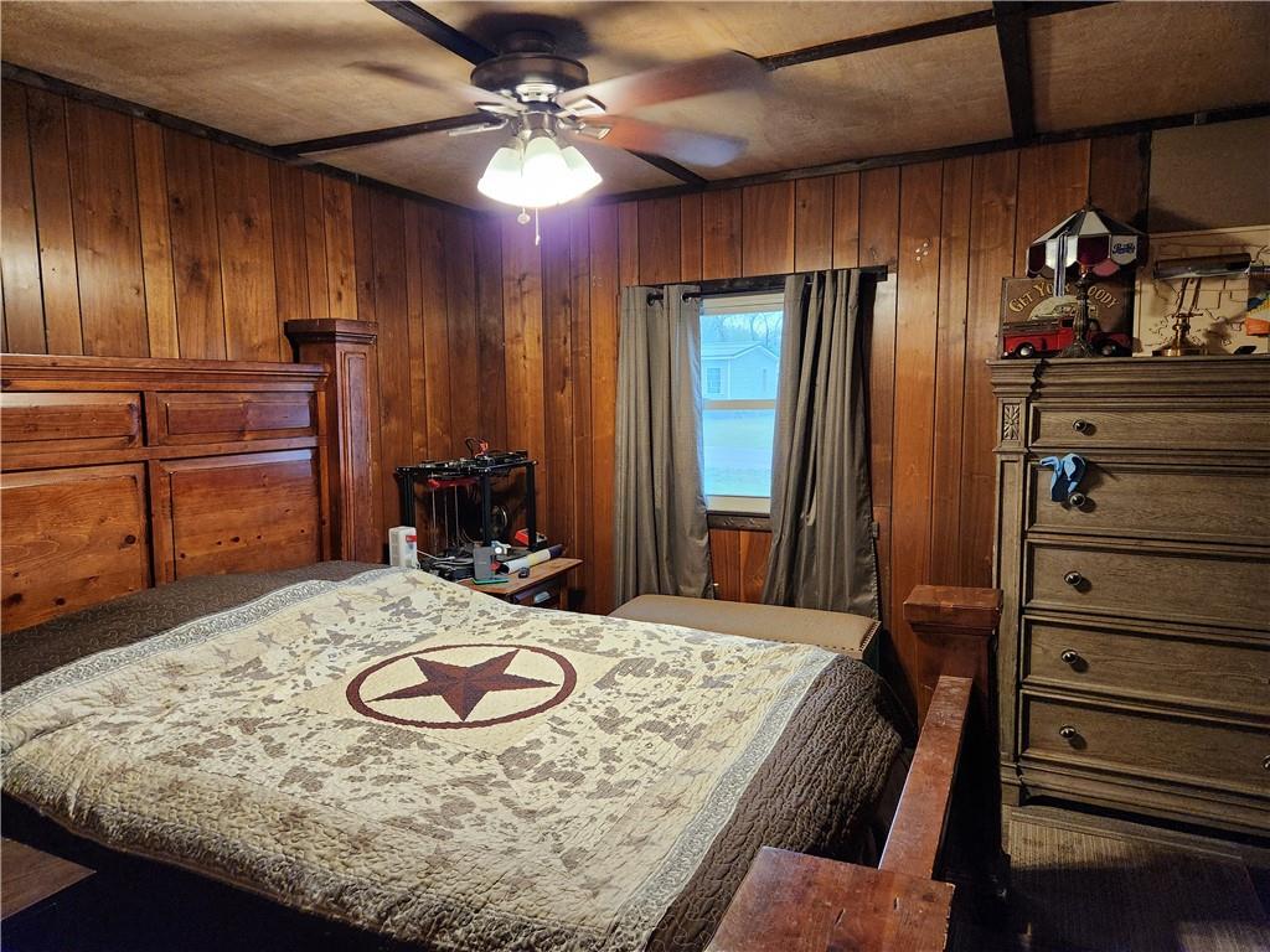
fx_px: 844
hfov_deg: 73.9
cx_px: 635
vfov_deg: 58.9
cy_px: 476
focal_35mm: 23
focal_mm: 5.4
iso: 640
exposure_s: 1/120
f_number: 1.8
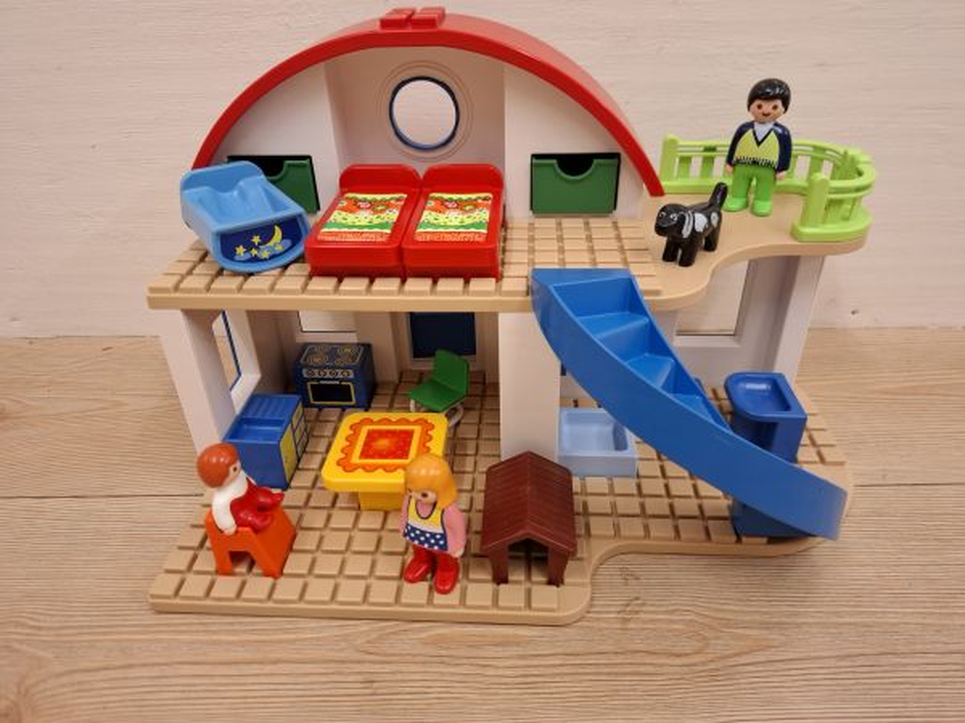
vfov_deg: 58.9
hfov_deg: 73.9
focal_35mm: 23
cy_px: 362
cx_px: 482
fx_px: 641
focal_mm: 5.54
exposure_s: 1/50
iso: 160
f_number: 1.8
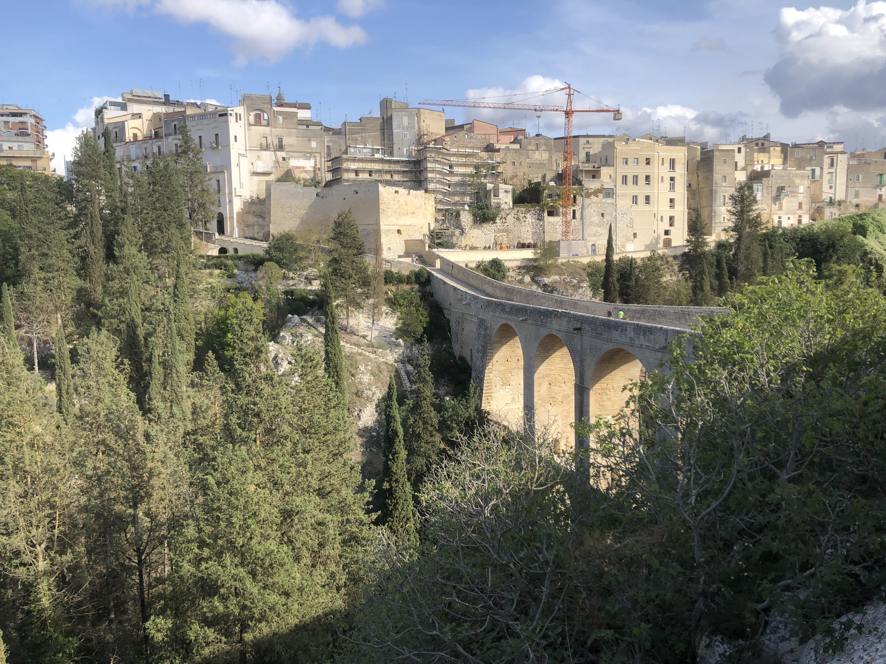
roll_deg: +2.5
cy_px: 332
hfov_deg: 63.4
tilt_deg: -7.7
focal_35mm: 28
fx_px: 717
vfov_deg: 49.7
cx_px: 443
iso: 20
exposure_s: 1/1350
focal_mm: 4
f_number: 1.8
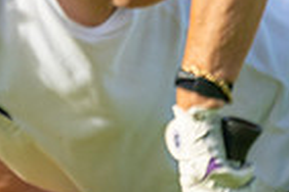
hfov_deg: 1.1
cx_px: -215
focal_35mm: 1845
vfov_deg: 0.7
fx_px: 14810
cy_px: -138
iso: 100
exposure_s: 1/640
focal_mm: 300
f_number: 4
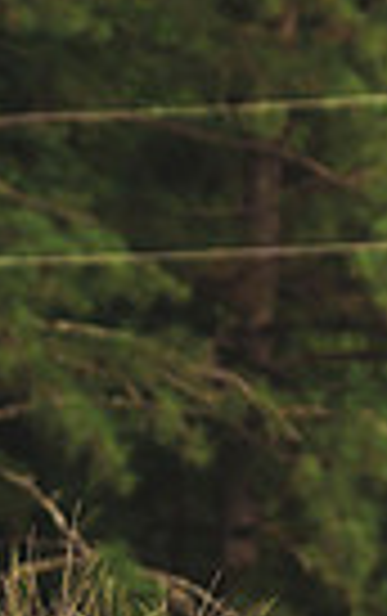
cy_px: 164
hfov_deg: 1.7
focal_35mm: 753
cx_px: 1188
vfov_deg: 2.8
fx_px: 12667
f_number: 4
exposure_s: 1/250
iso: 320
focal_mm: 175
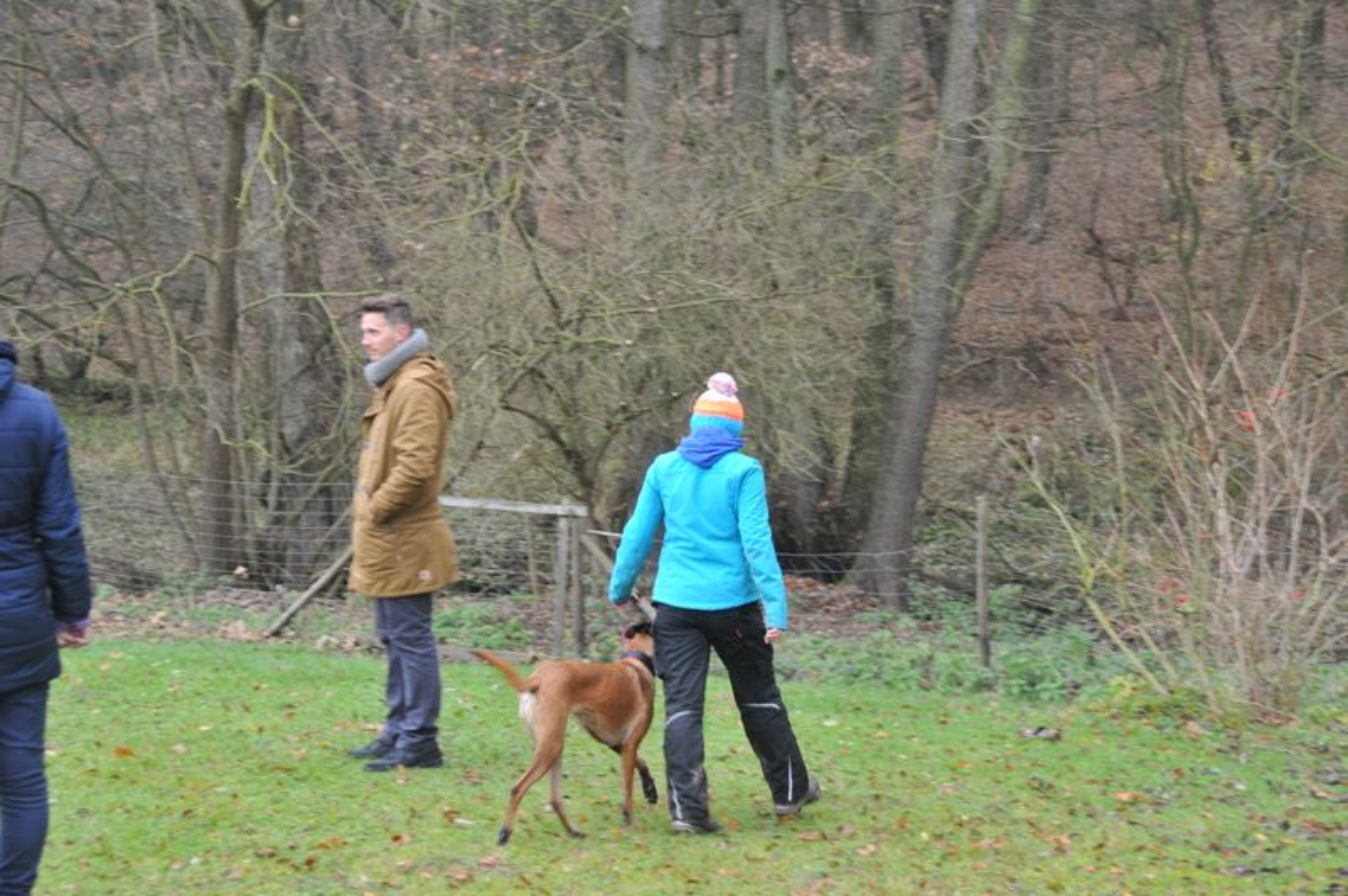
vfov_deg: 19.7
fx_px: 2581
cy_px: 448
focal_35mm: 69
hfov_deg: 29.3
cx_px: 674
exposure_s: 1/80
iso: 400
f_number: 6.3
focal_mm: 46
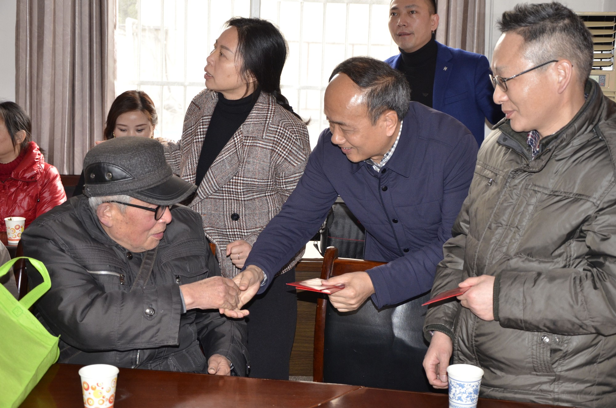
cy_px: 204
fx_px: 871
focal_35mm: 51
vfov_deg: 26.4
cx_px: 308
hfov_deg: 39.0
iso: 800
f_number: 5
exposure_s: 1/60
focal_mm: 34
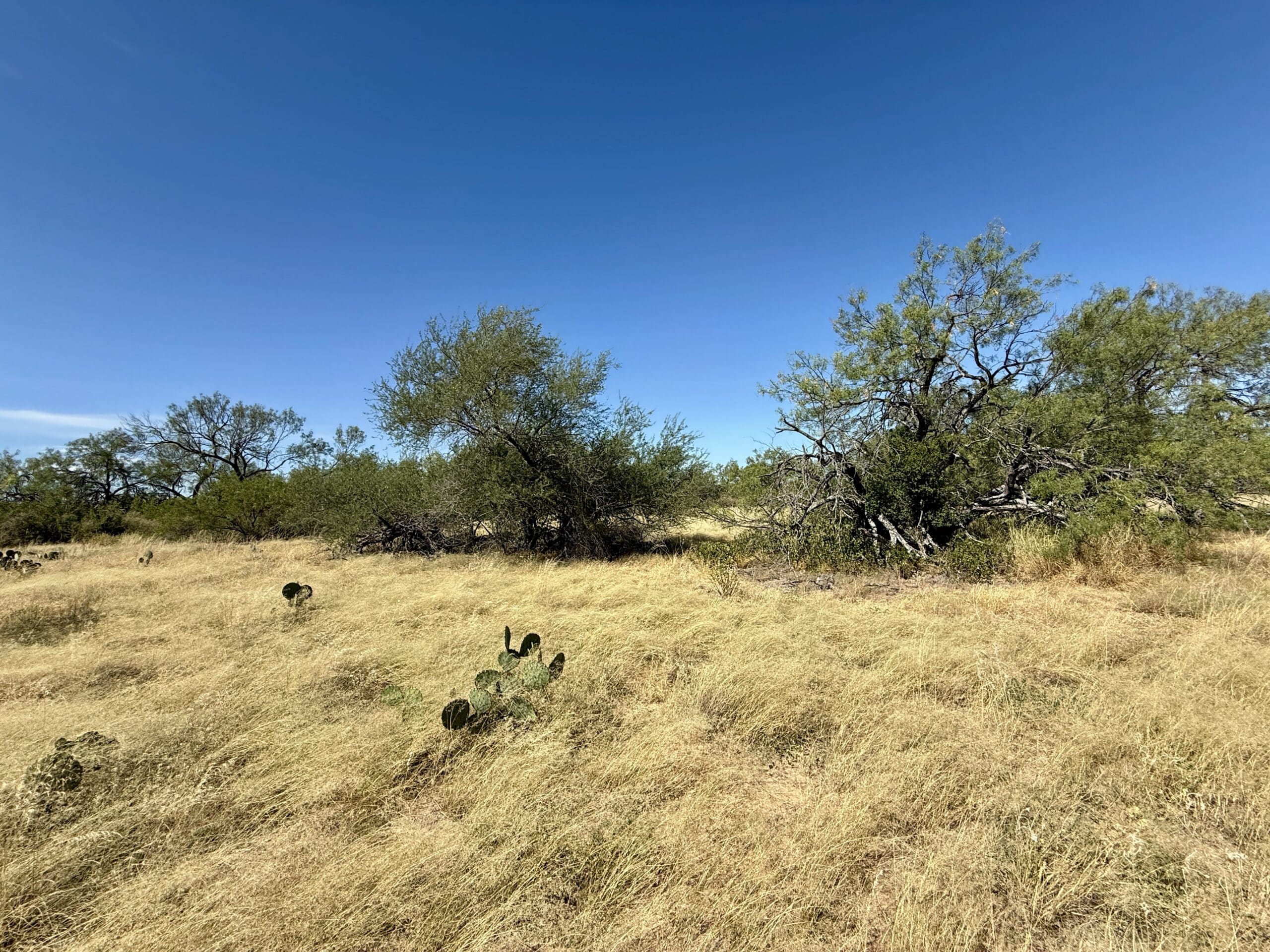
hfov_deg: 102.1
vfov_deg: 85.7
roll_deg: +2.4
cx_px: 635
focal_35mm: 14
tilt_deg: +2.1
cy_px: 476
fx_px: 514
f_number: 2.2
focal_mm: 2.22
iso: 50
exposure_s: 1/2092
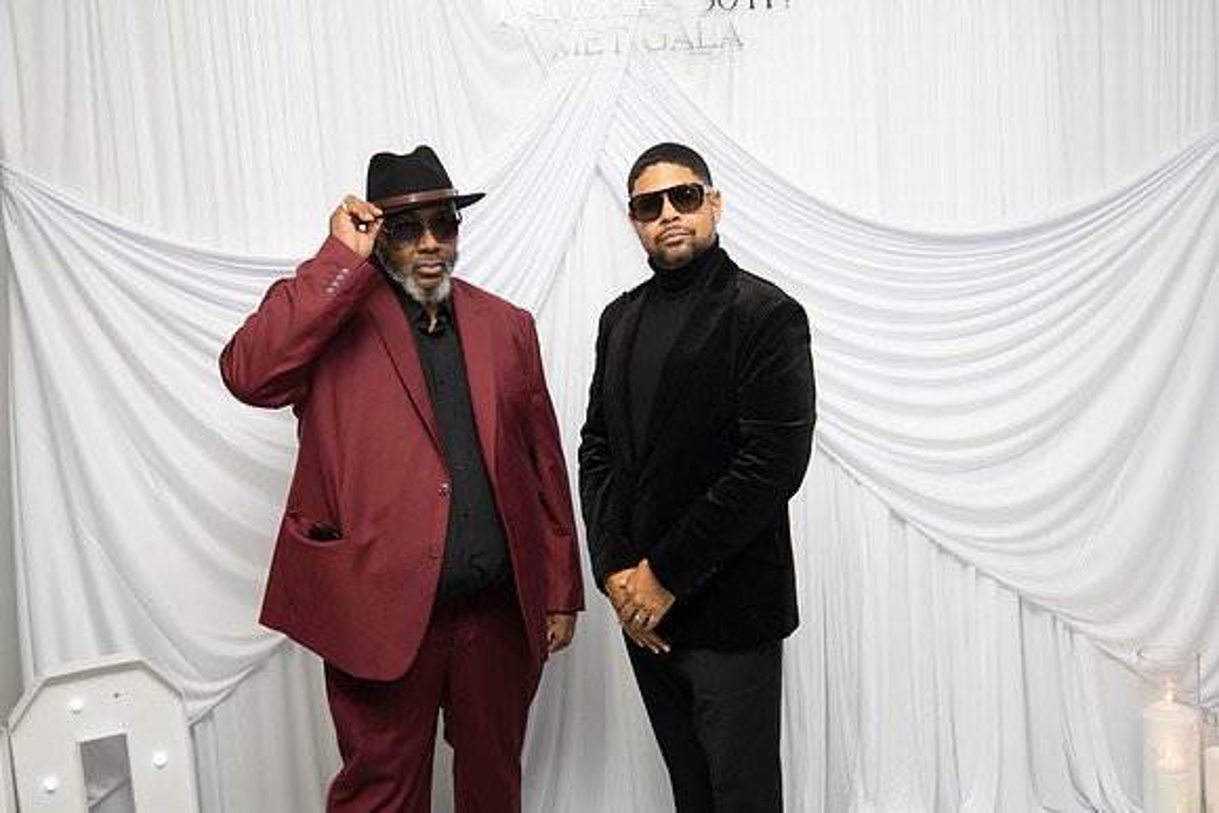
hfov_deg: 47.4
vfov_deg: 32.6
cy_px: 406
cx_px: 610
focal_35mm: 41
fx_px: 1389
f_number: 4.7
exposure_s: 1/160
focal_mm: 40
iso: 800
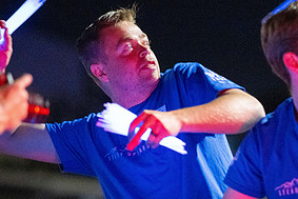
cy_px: 154
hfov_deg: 8.4
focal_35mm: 246
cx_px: 235
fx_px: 2037
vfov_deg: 5.6
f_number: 1.4
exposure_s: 1/320
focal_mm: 105
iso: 10000
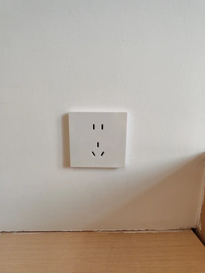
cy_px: 136
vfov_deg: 94.5
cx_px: 102
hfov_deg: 78.1
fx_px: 126
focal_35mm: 16
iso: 160
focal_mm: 1.96
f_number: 2.2
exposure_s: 1/100
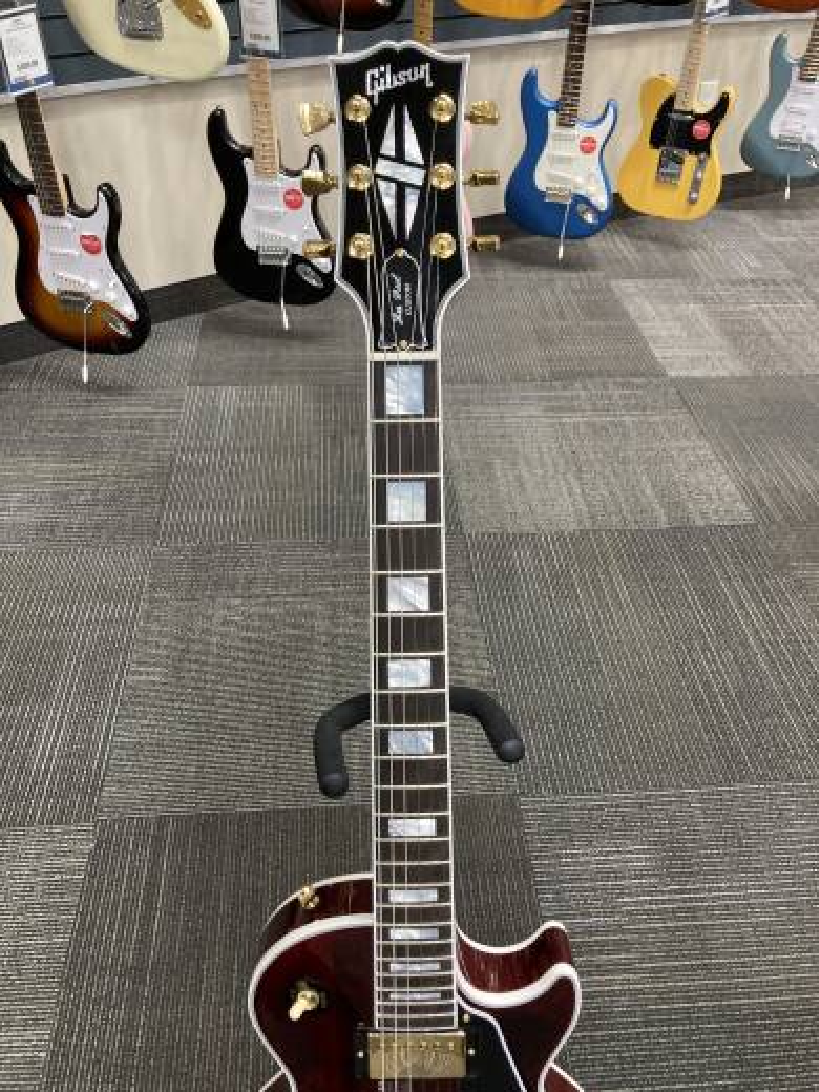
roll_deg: -1.2
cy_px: 546
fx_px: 883
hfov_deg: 49.7
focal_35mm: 28
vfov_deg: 63.4
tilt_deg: -38.0
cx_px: 410
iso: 160
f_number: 1.8
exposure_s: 1/60
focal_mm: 3.99
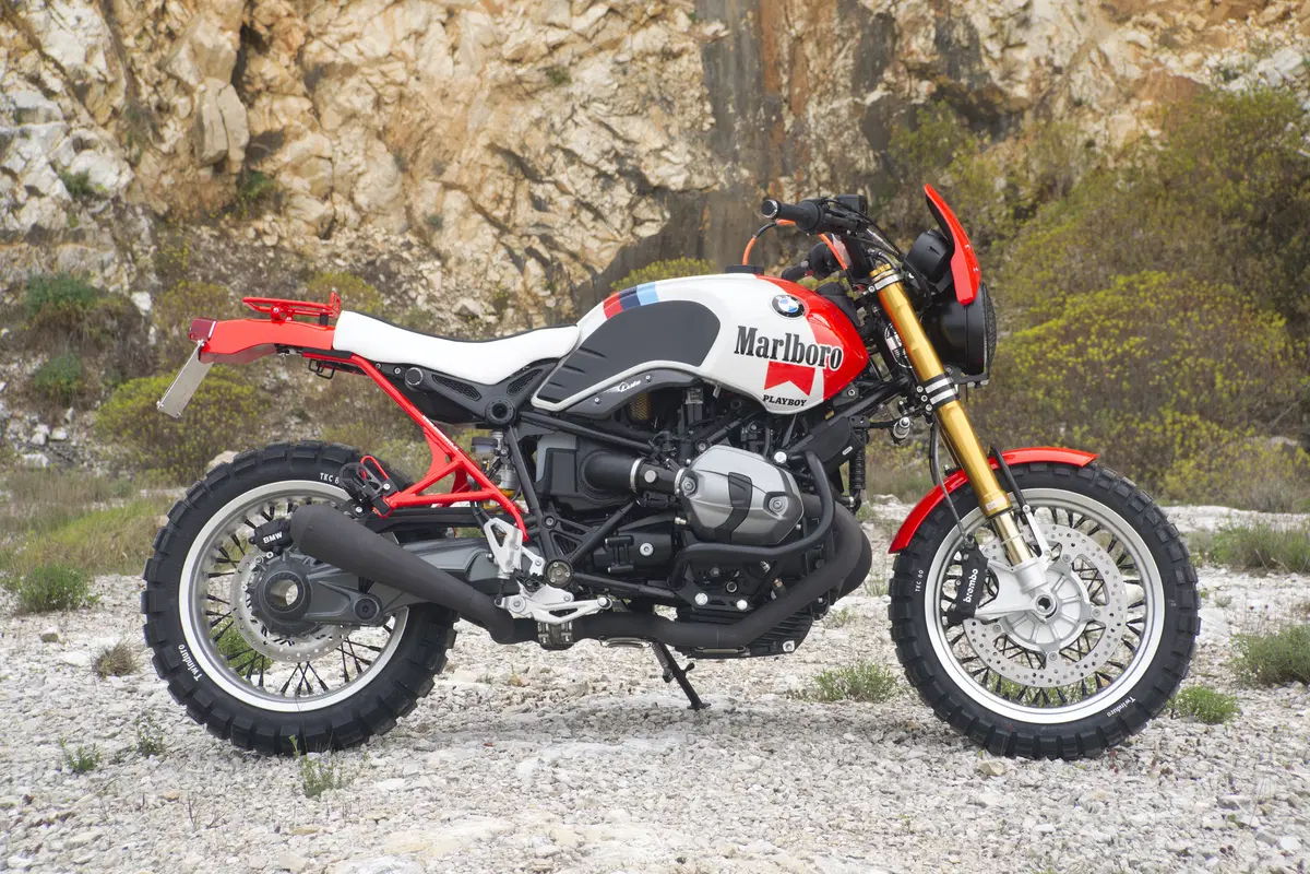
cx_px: 655
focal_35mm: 85
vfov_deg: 16.1
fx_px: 3093
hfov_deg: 23.9
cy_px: 437
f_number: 13
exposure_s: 1/60
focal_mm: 85
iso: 200
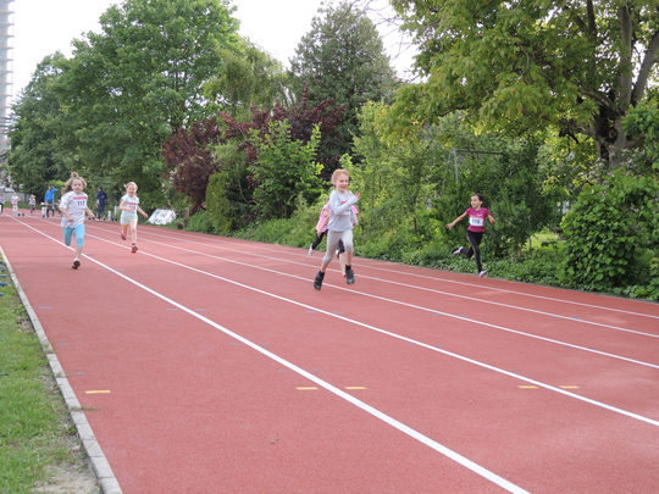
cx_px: 330
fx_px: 952
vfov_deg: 29.1
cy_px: 247
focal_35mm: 50
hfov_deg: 38.2
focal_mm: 11
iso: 80
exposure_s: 1/250
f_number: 2.8
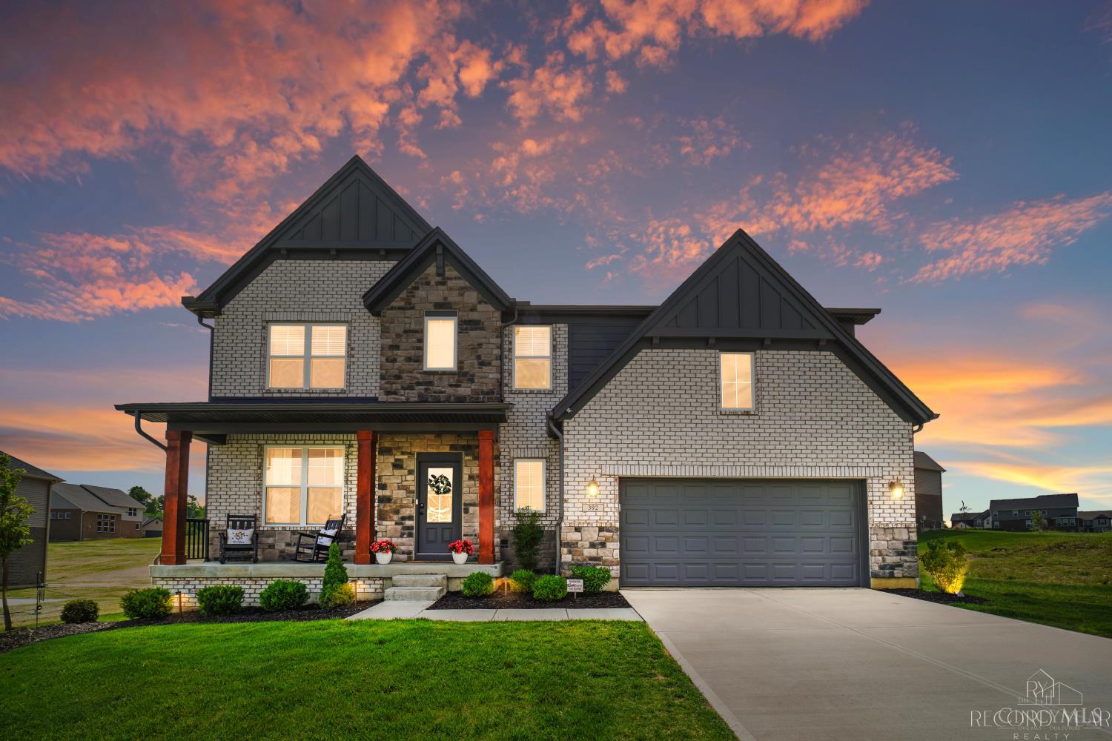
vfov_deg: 77.3
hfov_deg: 100.4
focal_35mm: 15
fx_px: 463
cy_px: 370
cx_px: 556
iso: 100
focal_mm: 10
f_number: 8
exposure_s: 1/500
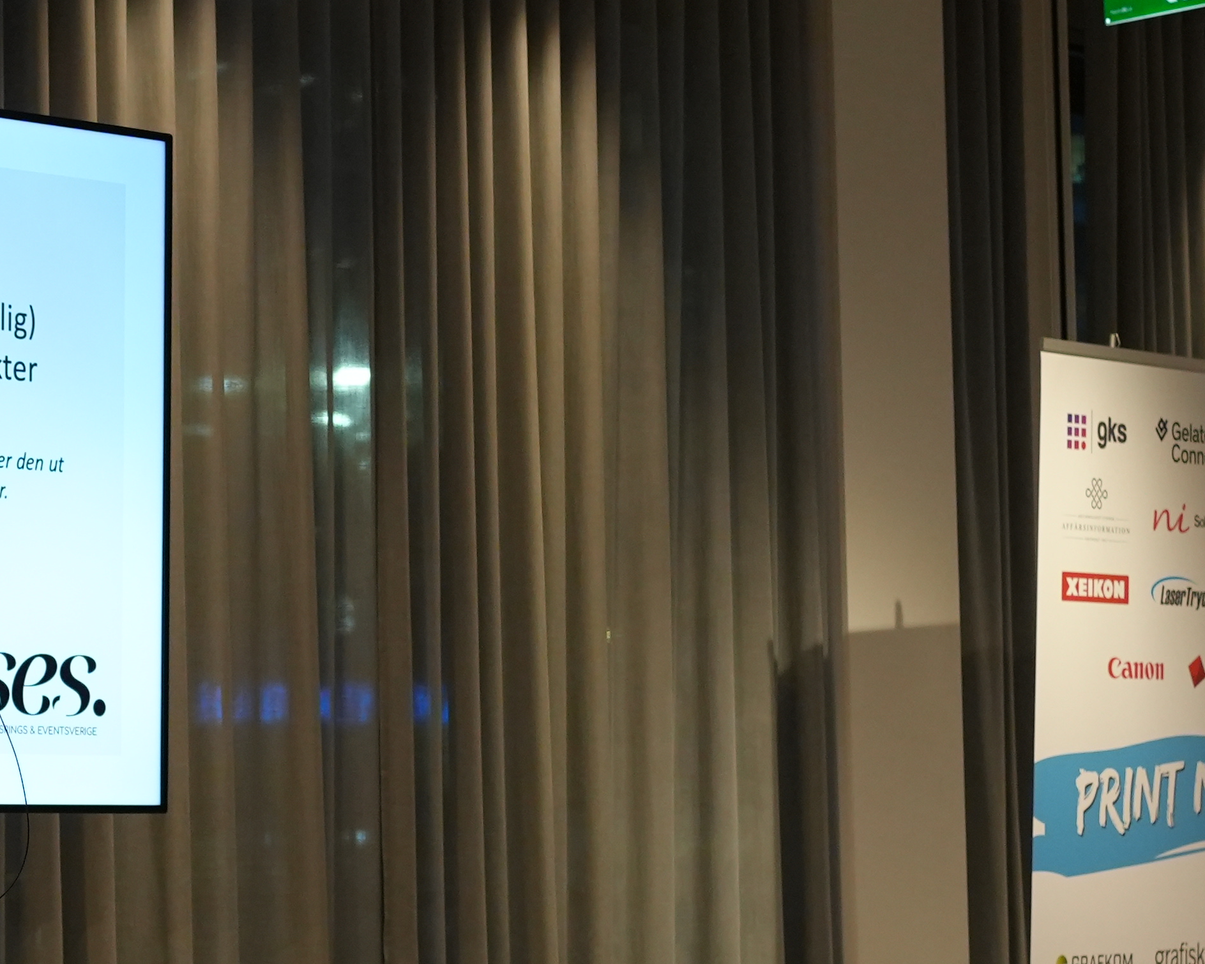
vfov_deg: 12.6
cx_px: 96
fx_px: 4350
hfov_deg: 15.6
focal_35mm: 122
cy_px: 609
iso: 1600
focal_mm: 35
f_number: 4
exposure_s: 1/160
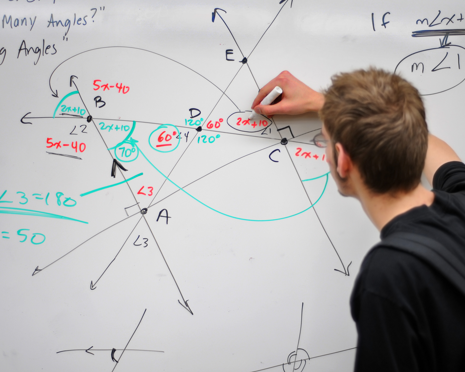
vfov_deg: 18.1
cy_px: 186
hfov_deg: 22.5
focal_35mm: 85
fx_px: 1170
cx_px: 254
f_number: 1.8
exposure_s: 1/250
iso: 400
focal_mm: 50
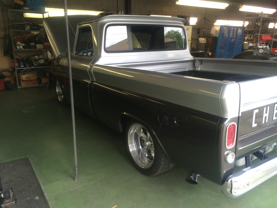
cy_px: 104
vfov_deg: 48.2
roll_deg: -0.1
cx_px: 138
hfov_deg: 61.7
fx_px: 232
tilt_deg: -16.3
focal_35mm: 29
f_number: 2.2
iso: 40
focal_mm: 4.15
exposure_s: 1/30
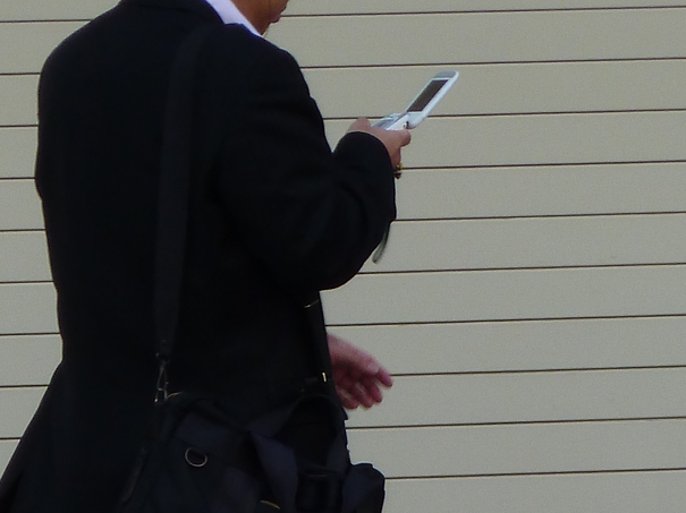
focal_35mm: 1003
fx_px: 19865
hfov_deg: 2.0
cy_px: 472
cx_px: 269
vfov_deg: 1.5
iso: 100
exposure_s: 1/125
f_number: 4.9
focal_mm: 49.2
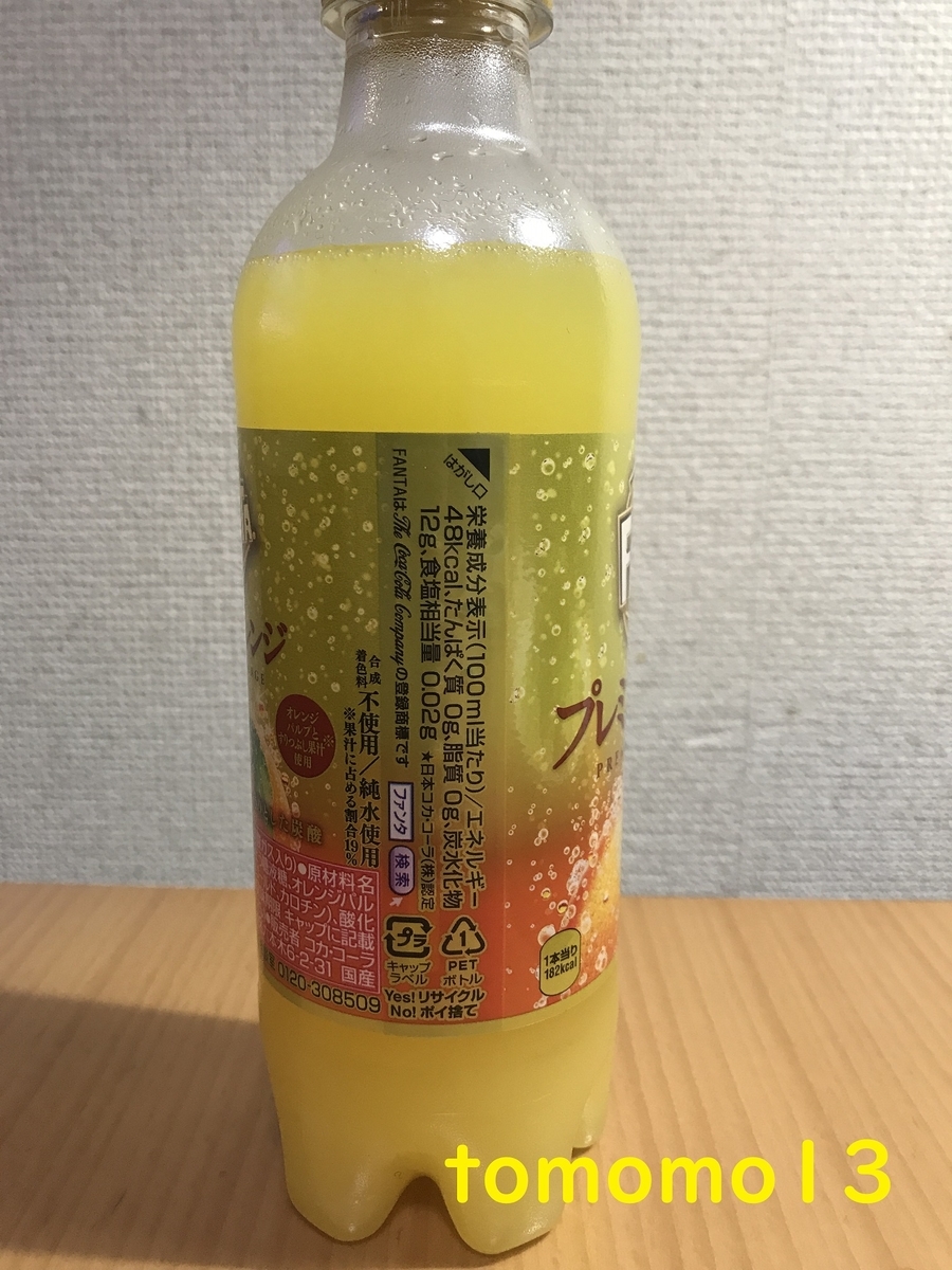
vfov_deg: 63.4
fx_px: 1027
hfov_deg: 49.7
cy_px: 635
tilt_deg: -10.0
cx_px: 476
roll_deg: -0.3
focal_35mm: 28
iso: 40
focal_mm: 3.99
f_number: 1.8
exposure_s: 1/20
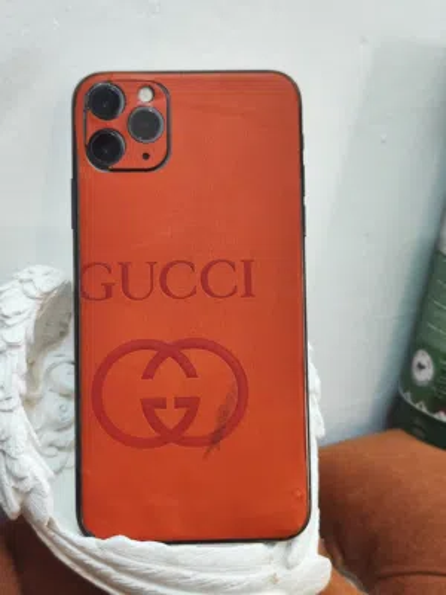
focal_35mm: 23
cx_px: 223
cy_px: 298
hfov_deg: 58.9
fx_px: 395
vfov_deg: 73.9
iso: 688
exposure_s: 1/100
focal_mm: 7.01
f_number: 1.69
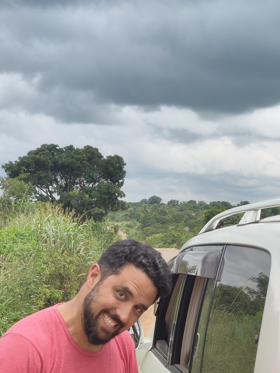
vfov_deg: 19.6
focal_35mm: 98
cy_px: 343
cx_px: 205
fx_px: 1057
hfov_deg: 15.0
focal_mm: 5.56
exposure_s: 1/847
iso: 50
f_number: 1.88
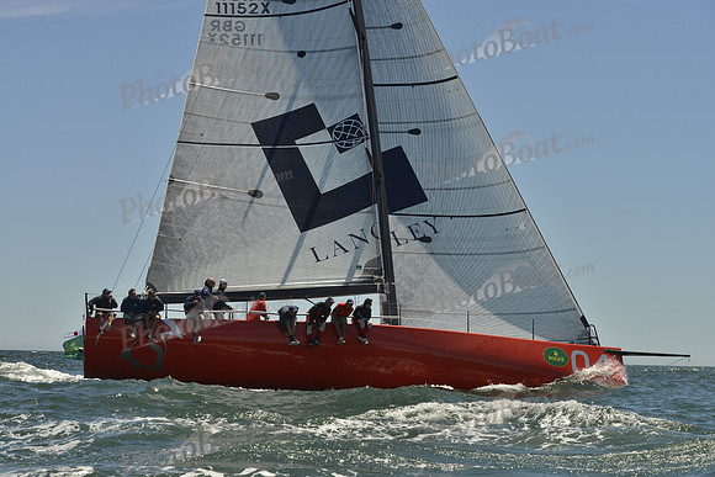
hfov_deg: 28.8
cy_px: 238
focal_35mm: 70
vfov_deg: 19.5
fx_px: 1391
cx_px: 358
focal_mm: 70
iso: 280
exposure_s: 1/1600
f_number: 8
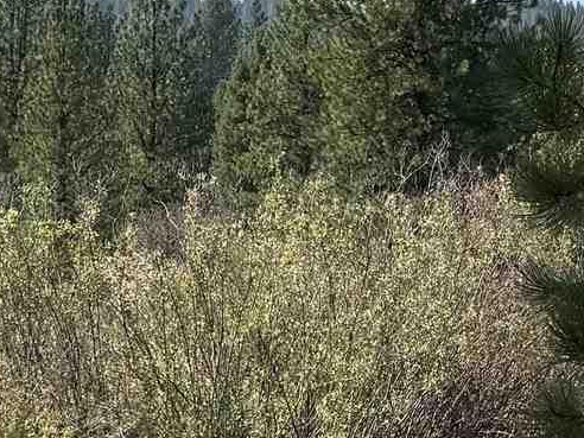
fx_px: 2531
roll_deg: +1.1
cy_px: 96
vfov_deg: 9.9
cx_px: 783
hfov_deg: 12.7
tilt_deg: +5.9
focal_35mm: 150
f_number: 1.78
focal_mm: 6.76
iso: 80
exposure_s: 1/4167
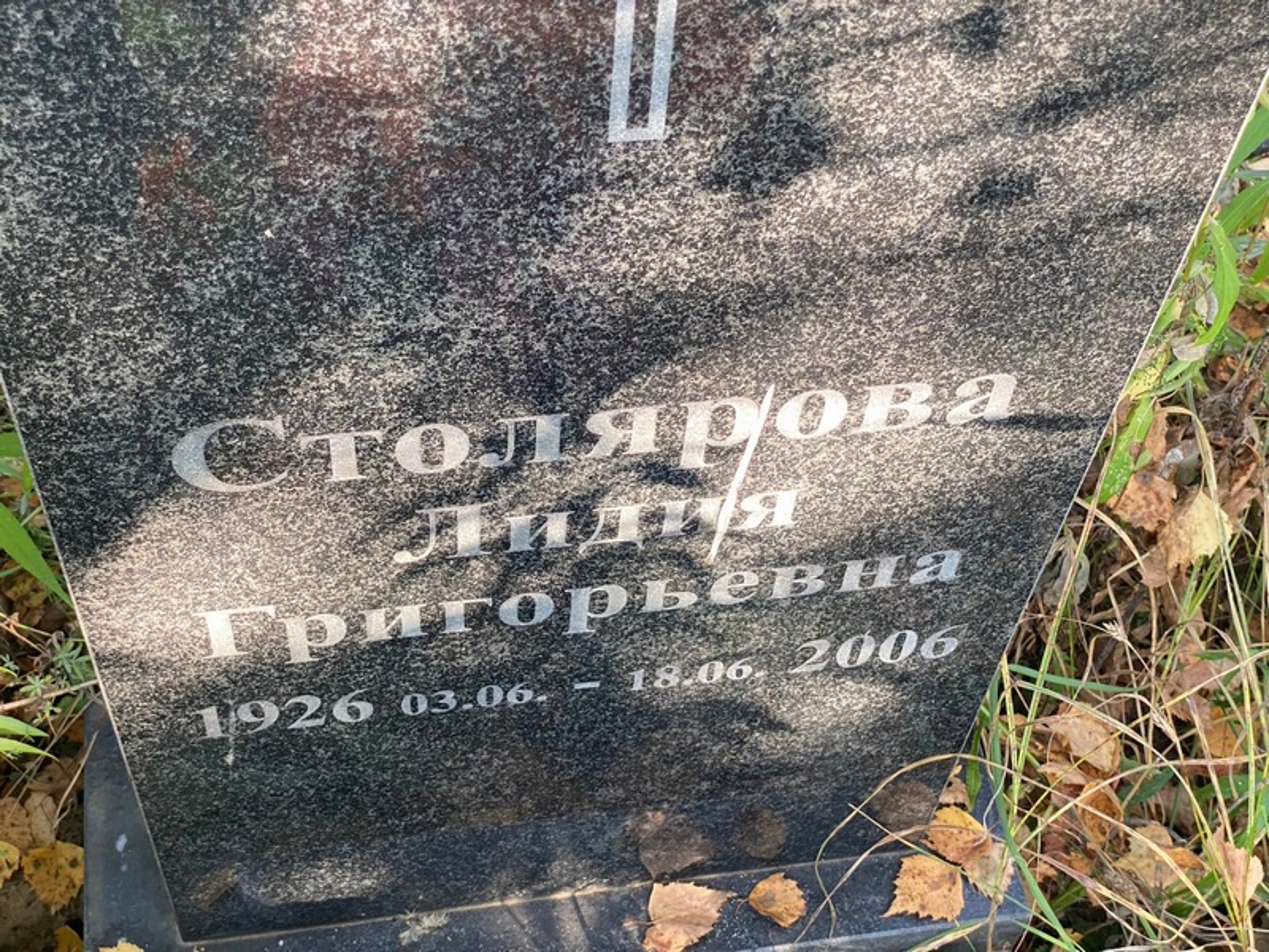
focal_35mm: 52
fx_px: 1906
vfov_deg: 28.0
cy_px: 476
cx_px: 634
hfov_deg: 36.8
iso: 80
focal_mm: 6
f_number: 2
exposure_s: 1/121
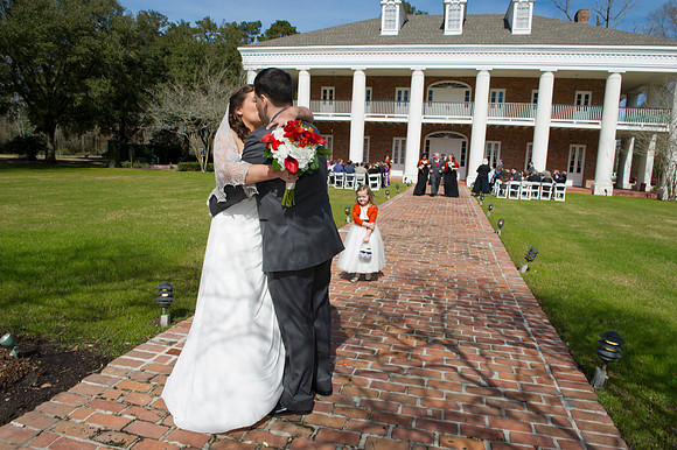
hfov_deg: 73.8
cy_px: 225
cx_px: 338
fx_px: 451
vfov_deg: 53.1
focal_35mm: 24
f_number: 11
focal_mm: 24
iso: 100
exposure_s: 1/250
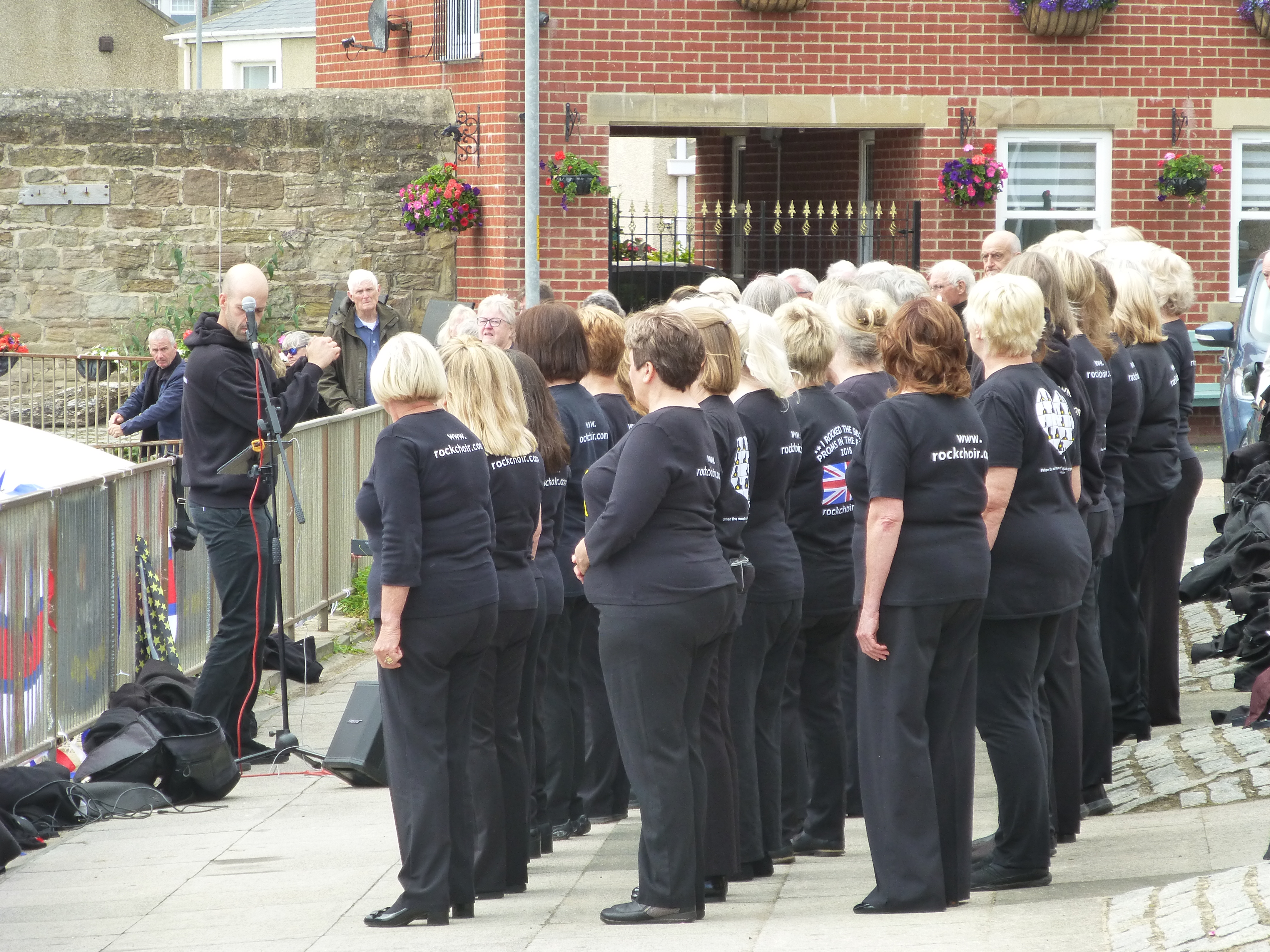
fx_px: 8475
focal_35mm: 231
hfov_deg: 8.6
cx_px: 635
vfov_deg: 6.4
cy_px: 476
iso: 160
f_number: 5.6
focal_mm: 41.3
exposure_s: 1/100
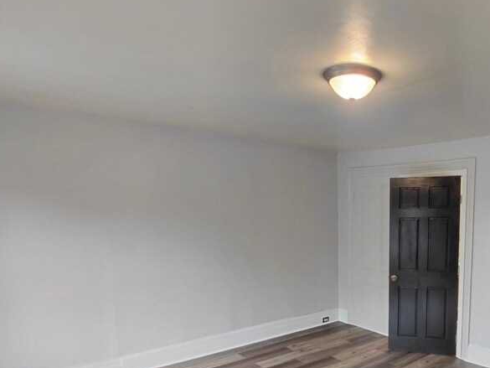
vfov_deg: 48.0
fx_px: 396
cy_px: 272
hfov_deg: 60.0
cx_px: 368
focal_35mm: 28
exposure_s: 1/60
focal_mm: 1.64
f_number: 2.2
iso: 160
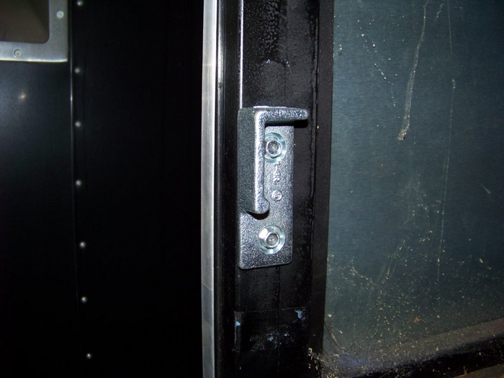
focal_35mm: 36
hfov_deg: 51.4
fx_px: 524
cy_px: 189
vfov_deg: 39.7
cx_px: 252
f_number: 2.8
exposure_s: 1/30
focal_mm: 5.85
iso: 72
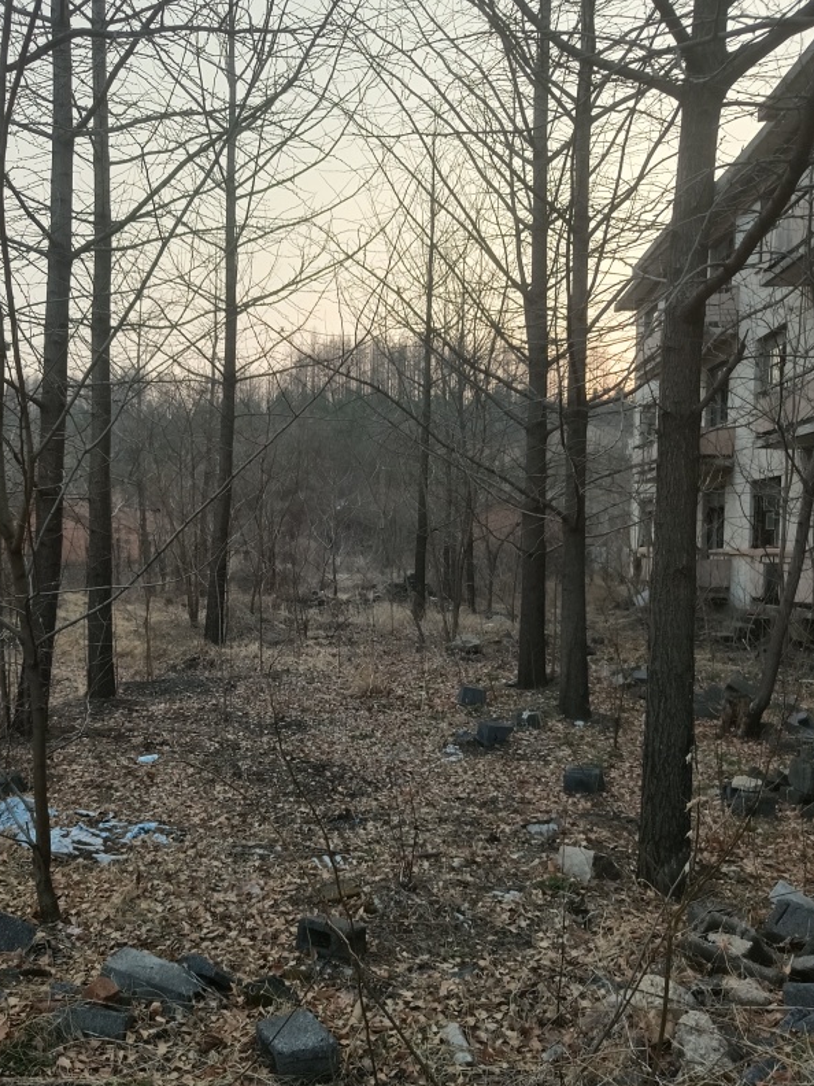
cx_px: 308
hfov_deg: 45.1
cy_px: 590
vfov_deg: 58.3
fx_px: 972
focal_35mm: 31
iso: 271
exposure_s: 1/100
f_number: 1.88
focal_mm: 5.59
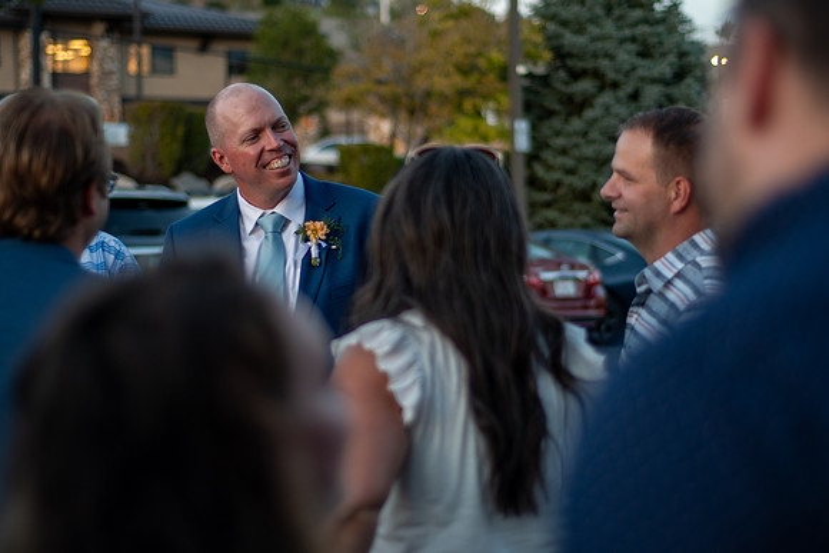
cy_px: 276
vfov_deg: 18.0
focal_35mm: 76
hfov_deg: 26.6
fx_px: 1750
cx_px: 414
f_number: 1.8
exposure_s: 1/125
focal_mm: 50
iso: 200
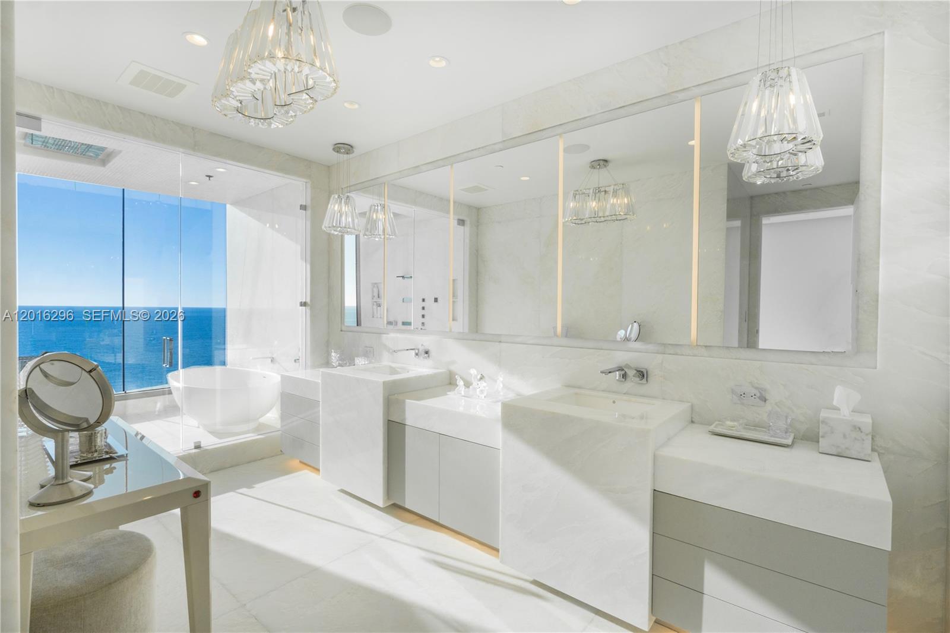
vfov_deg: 72.0
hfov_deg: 95.0
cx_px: 475
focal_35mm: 16
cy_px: 316
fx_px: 435
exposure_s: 1/500
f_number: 10
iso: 250
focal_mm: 11
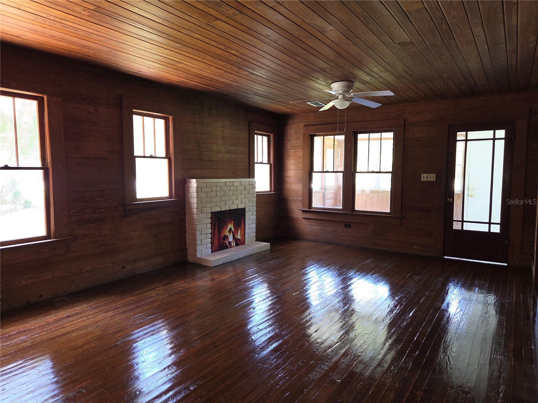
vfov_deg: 58.9
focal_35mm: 23
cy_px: 202
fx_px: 357
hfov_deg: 73.9
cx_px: 269
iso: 100
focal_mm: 5.4
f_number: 1.8
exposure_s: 1/40
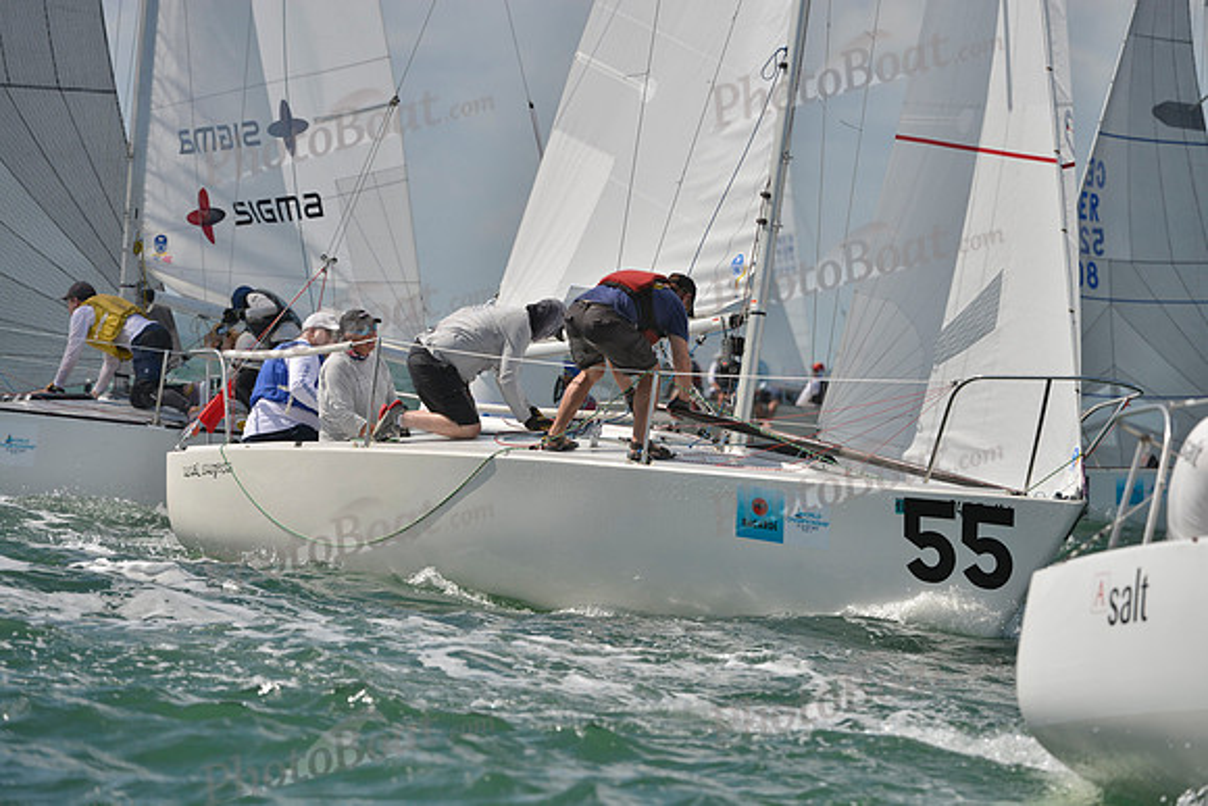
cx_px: 604
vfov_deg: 6.2
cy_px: 403
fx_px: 7384
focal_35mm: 220
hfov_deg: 9.4
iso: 200
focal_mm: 220
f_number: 8
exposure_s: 1/1250
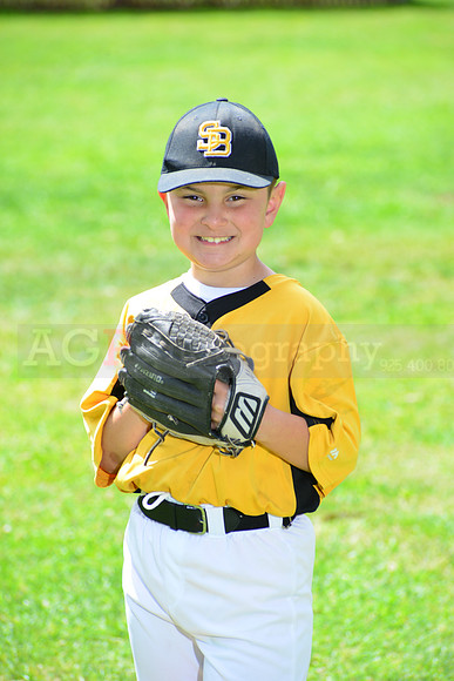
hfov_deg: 6.9
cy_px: 340
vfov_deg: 10.3
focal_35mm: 200
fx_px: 3781
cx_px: 227
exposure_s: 1/200
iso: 200
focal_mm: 200
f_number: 8
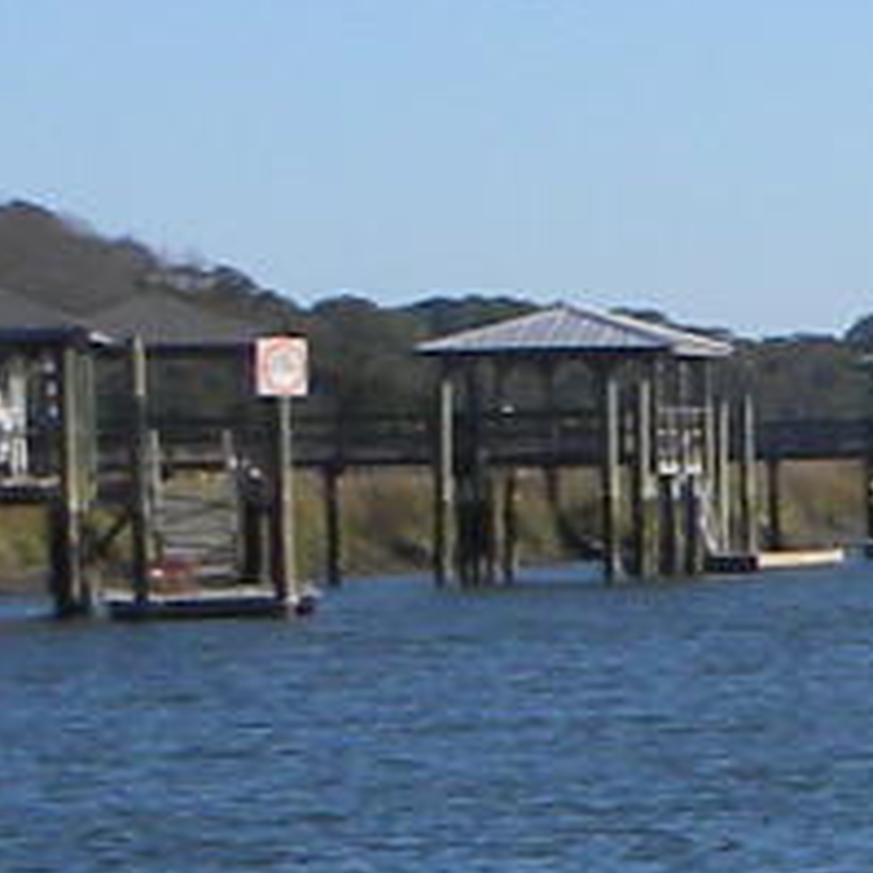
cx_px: 4483
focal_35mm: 337
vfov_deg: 5.2
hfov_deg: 4.4
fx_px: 9616
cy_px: 535
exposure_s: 1/340
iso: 64
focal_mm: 6.6
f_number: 5.6
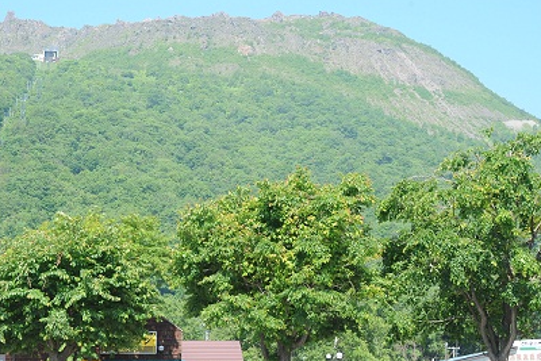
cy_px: 145
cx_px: 238
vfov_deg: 14.9
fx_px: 1383
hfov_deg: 22.1
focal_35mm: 92
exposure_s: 1/500
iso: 640
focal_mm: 66
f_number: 11
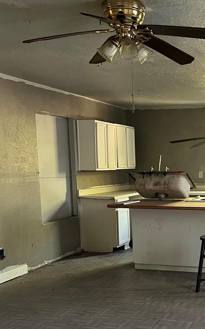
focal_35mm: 46
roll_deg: -0.3
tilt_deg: -7.2
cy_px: 216
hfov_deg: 26.6
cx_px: 200
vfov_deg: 43.0
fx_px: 411
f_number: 1.5
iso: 500
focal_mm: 5.7
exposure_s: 1/54
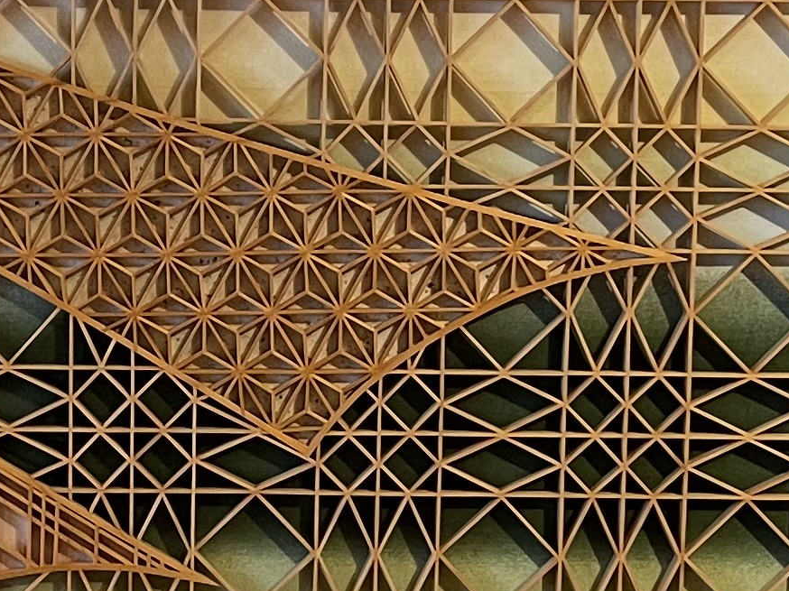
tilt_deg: -16.5
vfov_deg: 12.3
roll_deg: -1.0
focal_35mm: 120
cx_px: 223
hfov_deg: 16.4
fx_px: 2734
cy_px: 452
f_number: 1.6
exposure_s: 1/60
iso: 320
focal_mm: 4.2
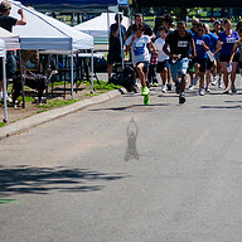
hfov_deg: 8.4
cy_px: 78
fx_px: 1621
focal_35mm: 205
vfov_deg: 8.5
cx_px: 294
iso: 200
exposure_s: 1/2000
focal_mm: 80
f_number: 4
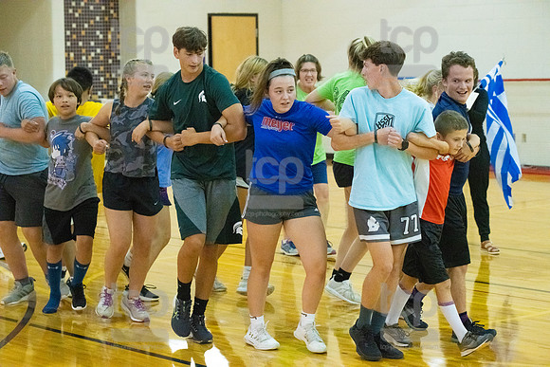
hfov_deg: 22.1
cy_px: 184
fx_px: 1406
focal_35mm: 92
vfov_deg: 14.9
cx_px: 275
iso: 6400
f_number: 4.5
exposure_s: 1/640
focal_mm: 92
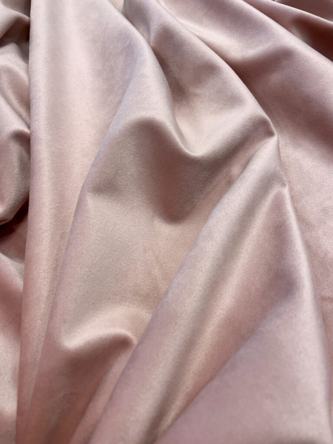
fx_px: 333
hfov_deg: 53.1
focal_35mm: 26
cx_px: 166
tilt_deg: -54.9
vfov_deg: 67.3
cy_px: 222
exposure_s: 1/100
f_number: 1.6
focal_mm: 4.2
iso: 50
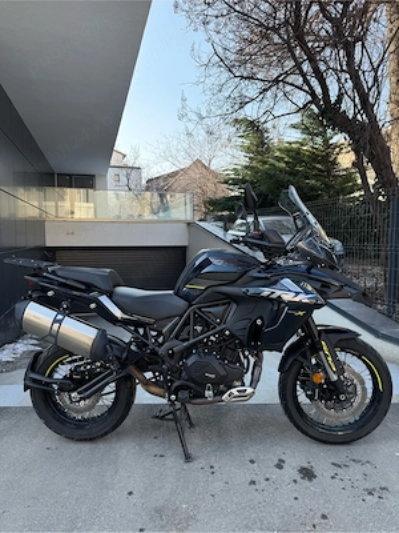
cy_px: 266
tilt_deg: -4.2
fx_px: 369
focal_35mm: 24
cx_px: 200
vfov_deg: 71.6
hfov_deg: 56.8
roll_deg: +0.7
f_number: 1.78
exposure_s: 1/1046
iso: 100
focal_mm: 6.76
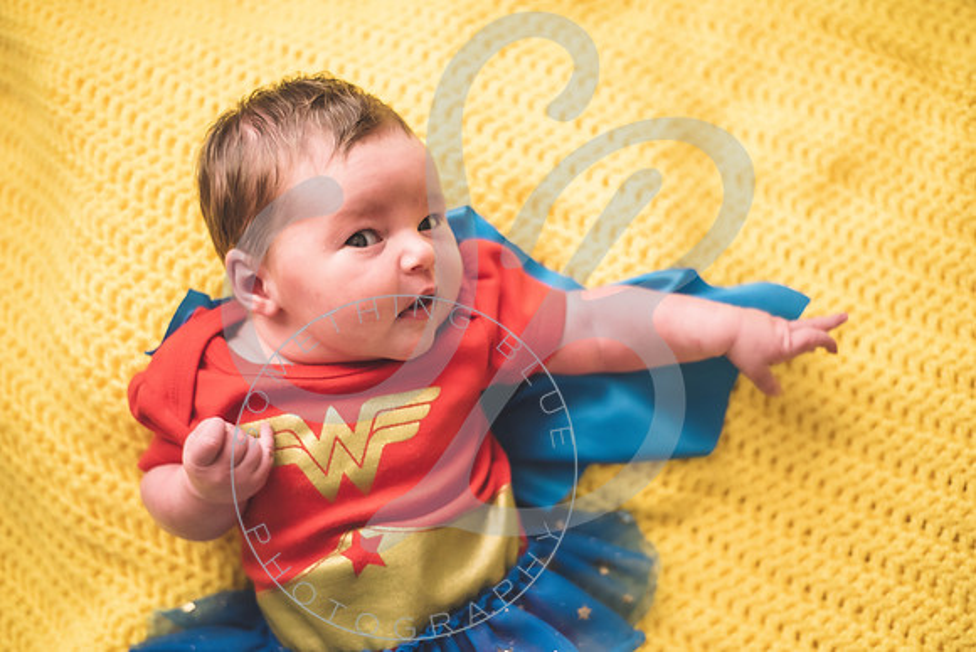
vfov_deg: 27.0
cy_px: 326
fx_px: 1356
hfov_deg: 39.6
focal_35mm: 50
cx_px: 488
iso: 1250
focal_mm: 50
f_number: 1.8
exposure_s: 1/125
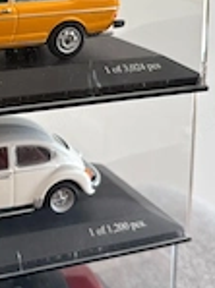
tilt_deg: -18.9
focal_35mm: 70
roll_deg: -1.0
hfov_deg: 20.1
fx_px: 582
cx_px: -15
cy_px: 118
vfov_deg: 27.8
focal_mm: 5.96
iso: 125
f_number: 1.6
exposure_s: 1/106
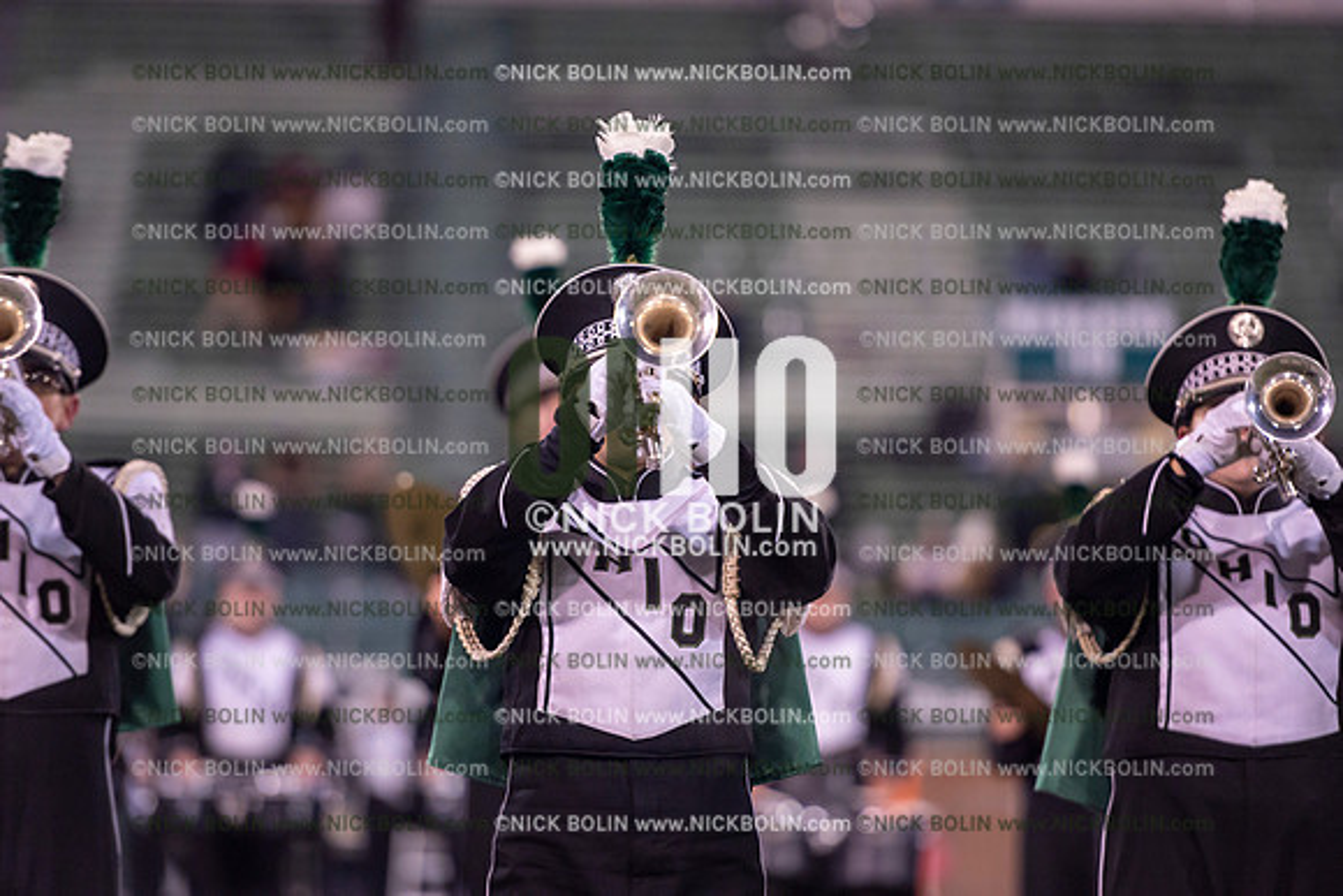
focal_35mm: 195
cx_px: 672
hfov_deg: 10.5
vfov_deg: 7.0
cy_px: 448
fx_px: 7276
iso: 2500
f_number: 2.8
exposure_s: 1/1250
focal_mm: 195
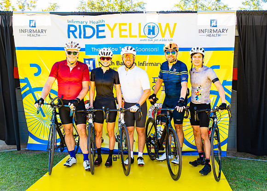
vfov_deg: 32.0
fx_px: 332
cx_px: 156
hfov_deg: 43.7
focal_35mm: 44
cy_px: 105
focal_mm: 34
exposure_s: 1/200
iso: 100
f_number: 2.8
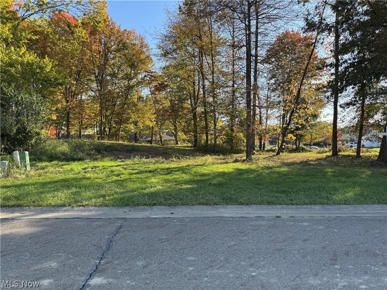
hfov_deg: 71.6
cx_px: 194
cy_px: 145
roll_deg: +1.2
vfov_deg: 56.8
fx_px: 268
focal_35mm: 24
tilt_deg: -1.3
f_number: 1.78
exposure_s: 1/1172
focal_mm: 6.76
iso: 80
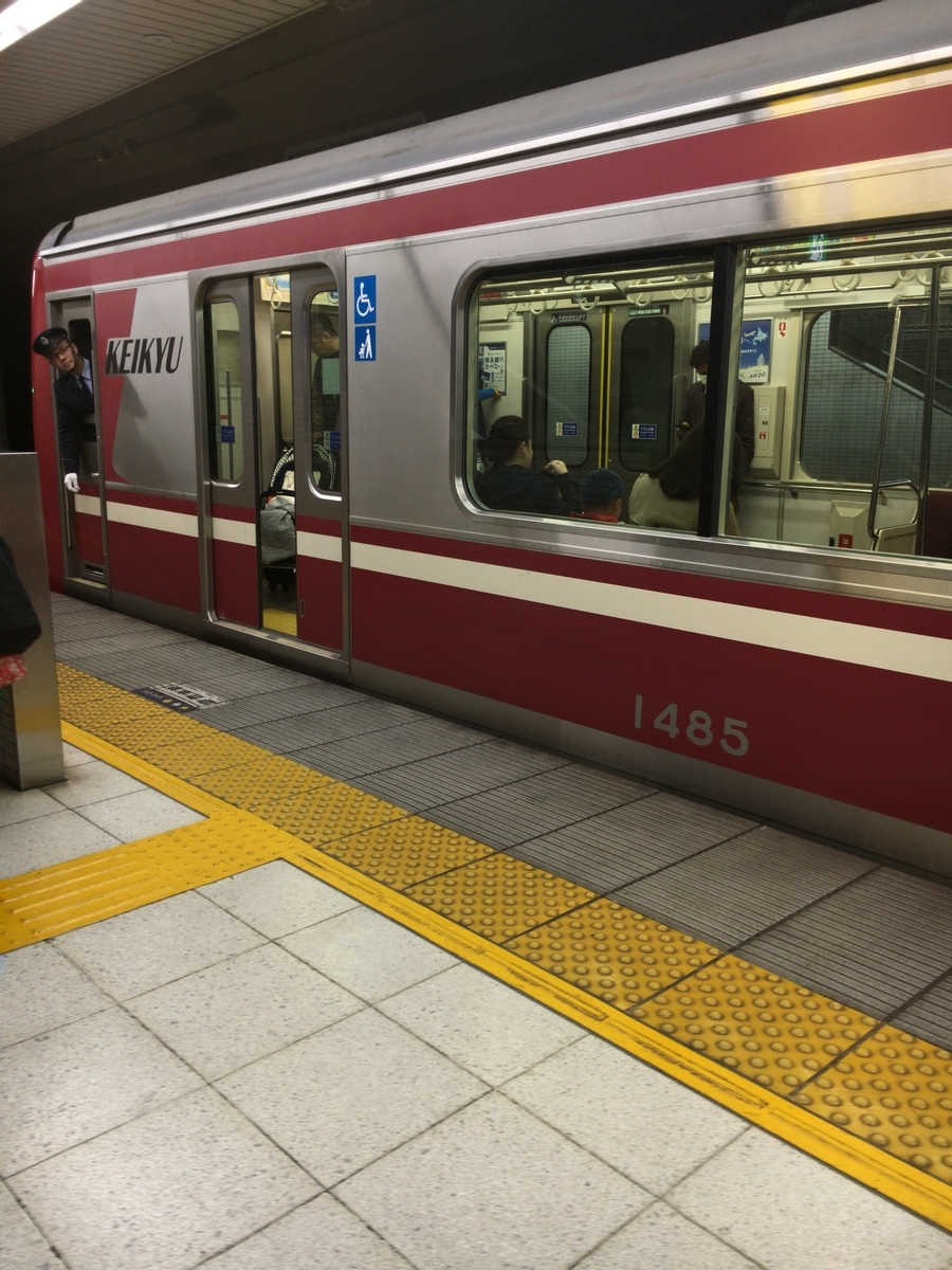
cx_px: 476
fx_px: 1063
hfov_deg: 48.2
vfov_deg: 61.7
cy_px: 635
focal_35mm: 29
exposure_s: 1/30
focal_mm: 4.15
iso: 32
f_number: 2.2
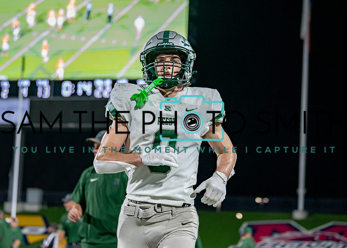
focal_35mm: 100
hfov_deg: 20.0
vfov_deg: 14.3
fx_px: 986
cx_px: 163
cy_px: 98
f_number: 2.8
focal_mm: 70
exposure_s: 1/1250
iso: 2000
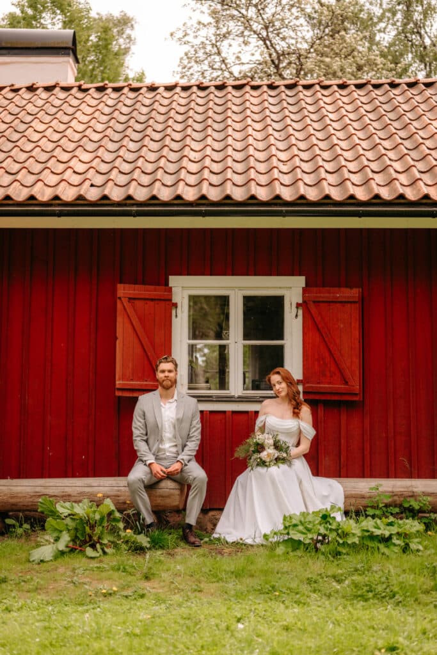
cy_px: 328
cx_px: 218
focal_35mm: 50
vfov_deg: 39.6
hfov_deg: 27.0
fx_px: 910
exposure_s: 1/4000
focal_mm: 50
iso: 250
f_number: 1.8
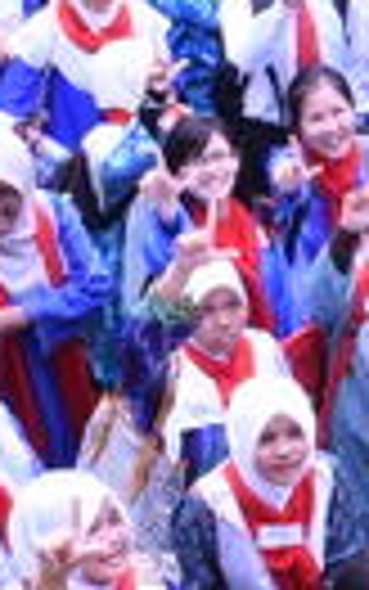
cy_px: 189
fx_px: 2395
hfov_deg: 8.1
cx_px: 878
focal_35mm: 149
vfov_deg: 14.0
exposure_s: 1/100
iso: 400
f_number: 13
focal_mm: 20
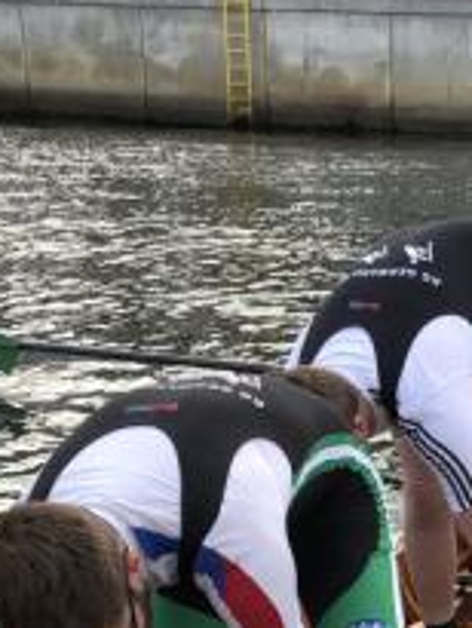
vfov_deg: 22.7
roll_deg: -0.9
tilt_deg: -22.7
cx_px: 573
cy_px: 659
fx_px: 1489
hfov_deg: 17.2
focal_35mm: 82
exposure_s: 1/366
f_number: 1.8
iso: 20
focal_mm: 3.99
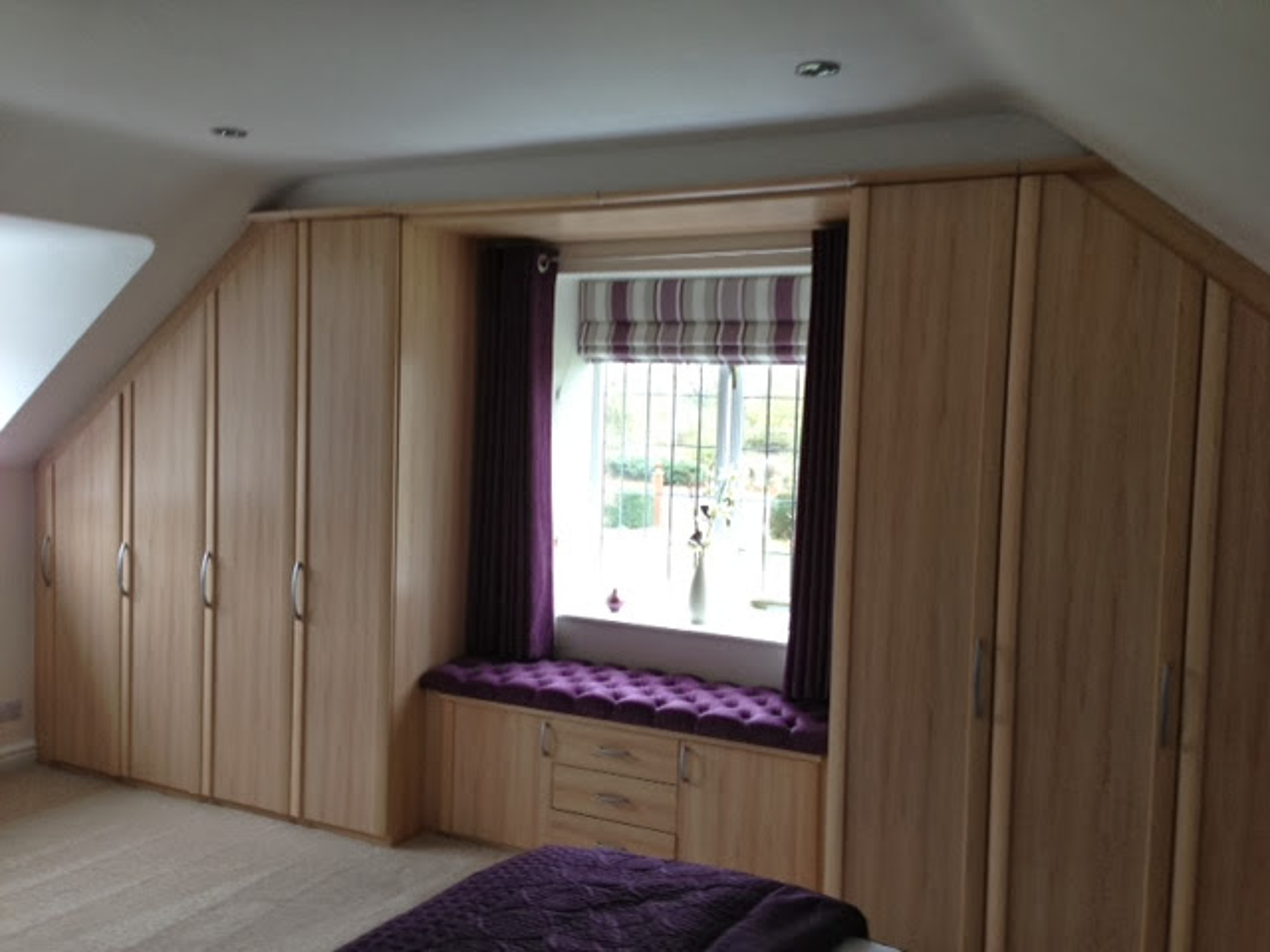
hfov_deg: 55.4
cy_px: 476
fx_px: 1211
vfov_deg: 42.9
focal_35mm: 33
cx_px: 635
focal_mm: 4.13
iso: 80
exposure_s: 1/20
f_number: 2.4
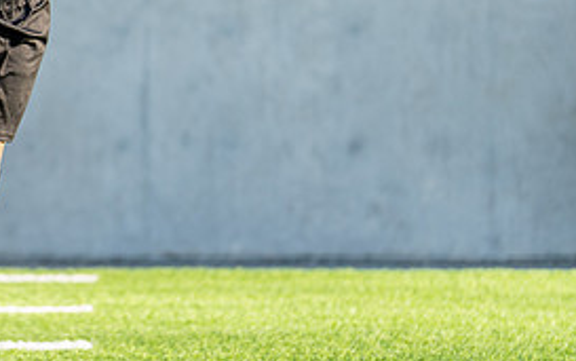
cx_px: -45
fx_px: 2812
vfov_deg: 7.3
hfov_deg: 11.5
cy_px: 105
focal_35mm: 179
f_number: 1.2
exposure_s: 1/2000
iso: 200
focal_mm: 50
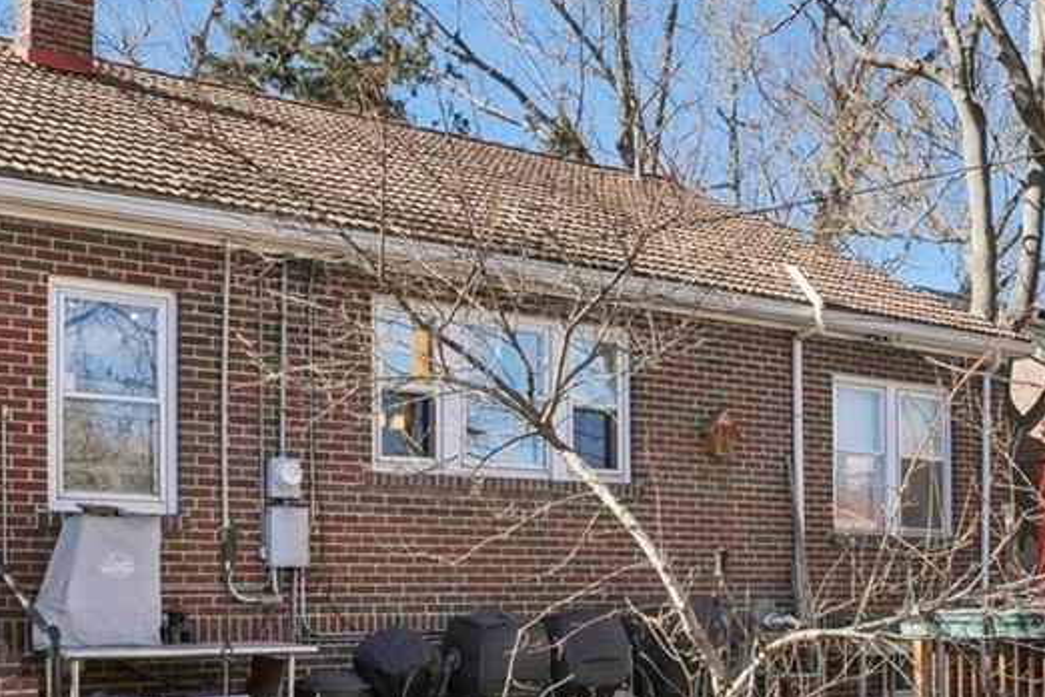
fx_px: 1467
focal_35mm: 51
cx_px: 887
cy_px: 591
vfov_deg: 26.1
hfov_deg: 37.3
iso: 100
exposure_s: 1/200
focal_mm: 11
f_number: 8
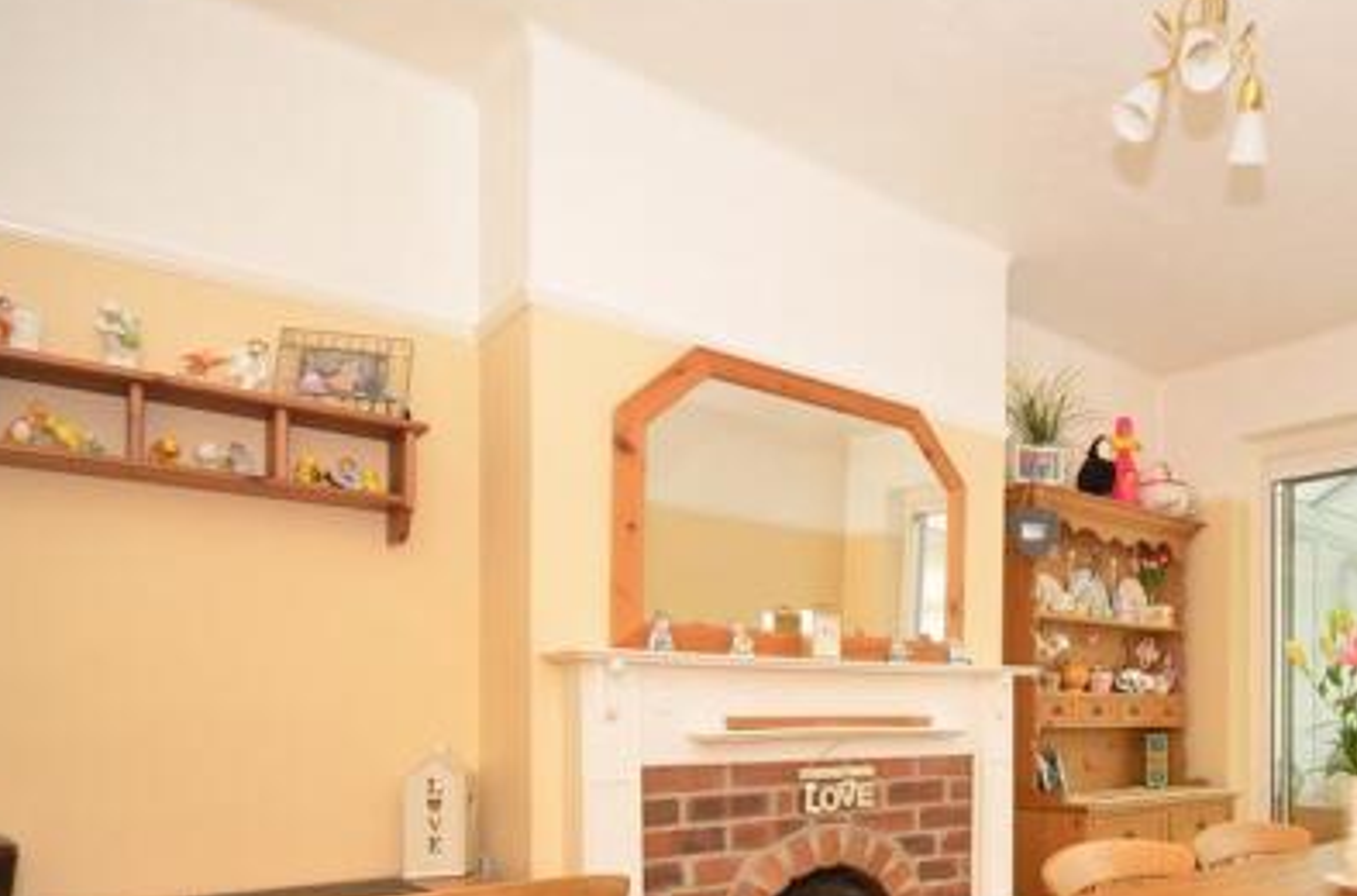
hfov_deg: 65.3
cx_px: 1085
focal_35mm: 25
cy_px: 696
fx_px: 939
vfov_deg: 48.5
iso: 200
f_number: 7.1
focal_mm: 10
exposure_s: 1/40
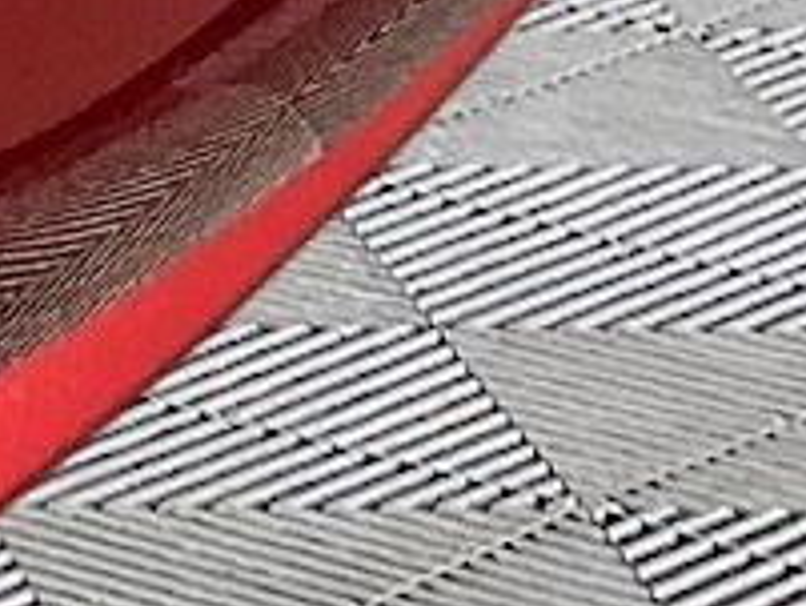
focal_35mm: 231
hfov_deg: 7.6
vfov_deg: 5.7
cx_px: -1560
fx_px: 5382
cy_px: -1617
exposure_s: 1/122
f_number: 1.8
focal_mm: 3
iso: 64
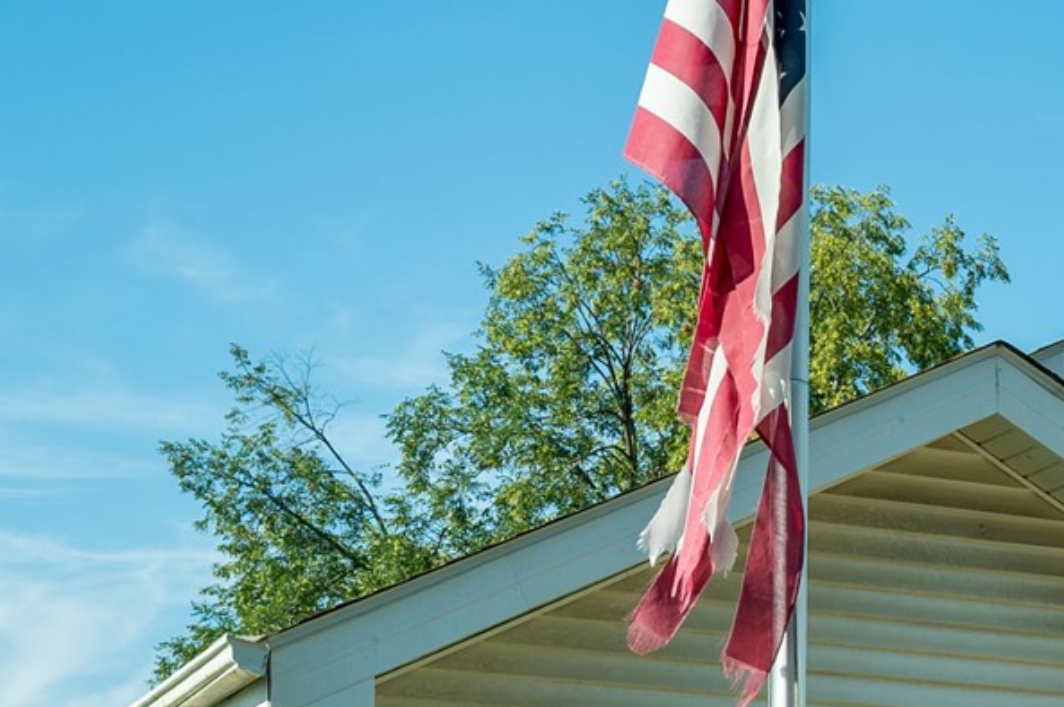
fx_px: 3247
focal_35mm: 110
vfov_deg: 11.6
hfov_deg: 18.0
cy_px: 1209
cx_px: 1129
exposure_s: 1/400
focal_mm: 30
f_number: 9
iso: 250
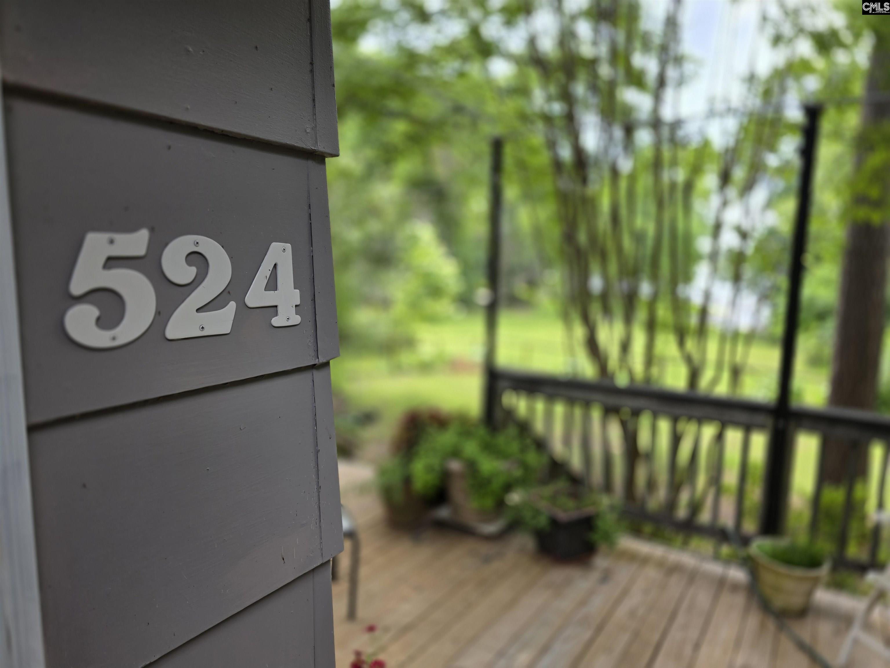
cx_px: 445
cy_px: 334
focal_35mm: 23
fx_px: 591
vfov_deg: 58.9
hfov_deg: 73.9
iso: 40
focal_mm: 6.3
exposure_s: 1/359
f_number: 1.7
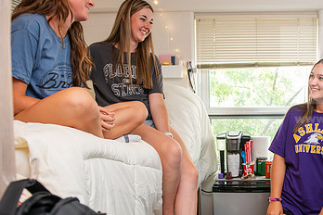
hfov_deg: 46.2
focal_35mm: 40
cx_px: 252
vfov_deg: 33.2
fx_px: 359
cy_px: 139
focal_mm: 24
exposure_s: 1/125
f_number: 3.5
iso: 640
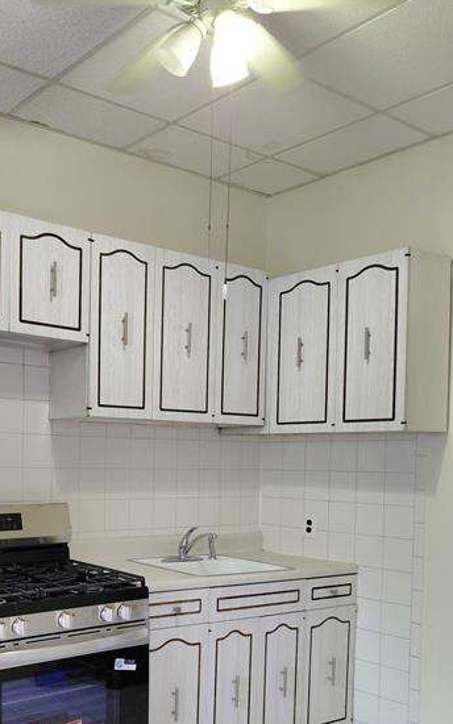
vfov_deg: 51.9
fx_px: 730
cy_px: 470
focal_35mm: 37
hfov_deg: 33.5
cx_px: 93
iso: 250
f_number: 1.8
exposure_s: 1/60.2
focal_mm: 4.69
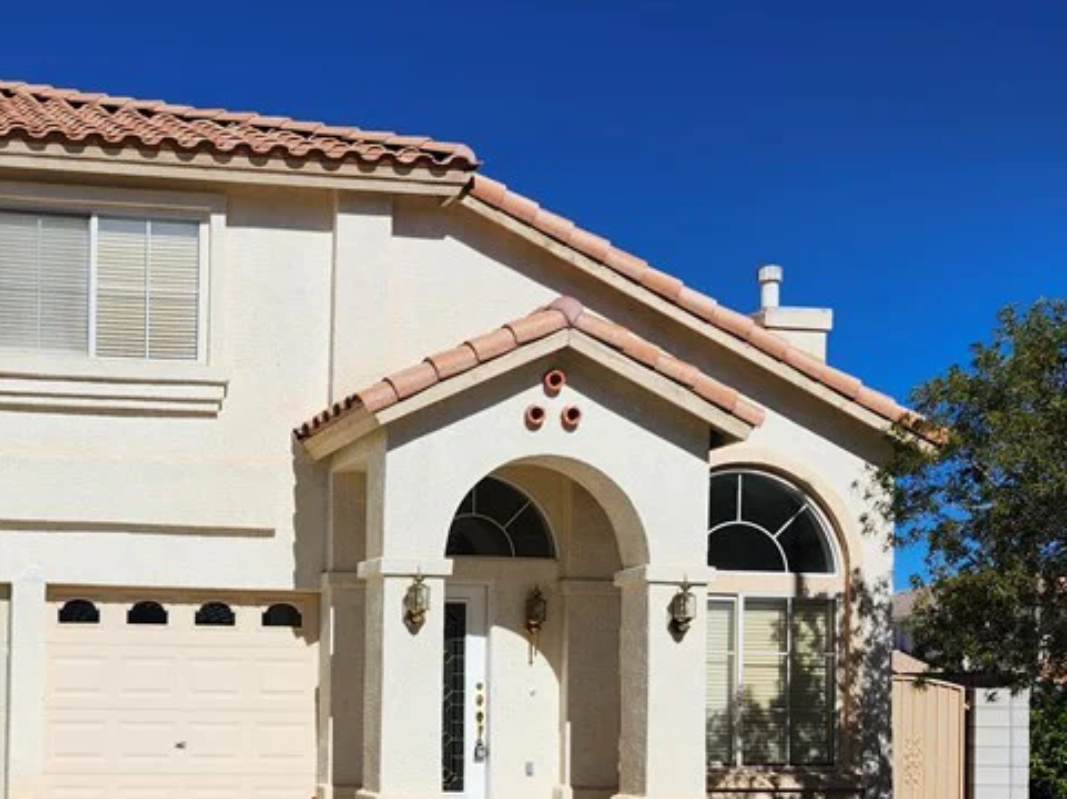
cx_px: 109
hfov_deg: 36.5
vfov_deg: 28.8
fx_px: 1509
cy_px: 668
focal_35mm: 49
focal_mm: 5.54
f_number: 1.8
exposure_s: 1/4641
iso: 25
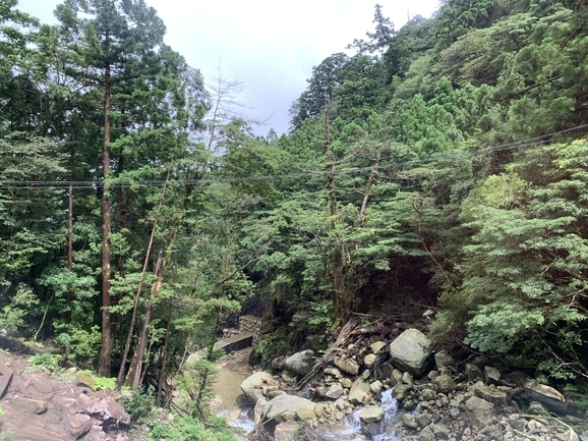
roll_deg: +5.8
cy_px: 224
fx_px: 458
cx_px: 290
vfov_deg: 51.3
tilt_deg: -4.8
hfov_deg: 65.3
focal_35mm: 27
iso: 40
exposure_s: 1/121
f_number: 1.8
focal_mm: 4.25
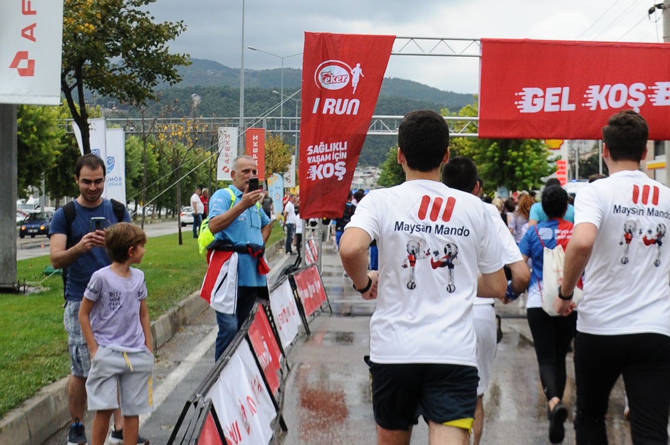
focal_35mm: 66
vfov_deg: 20.5
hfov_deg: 30.2
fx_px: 1227
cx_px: 475
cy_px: 166
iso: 640
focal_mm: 18
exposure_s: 1/1600
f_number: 4.5
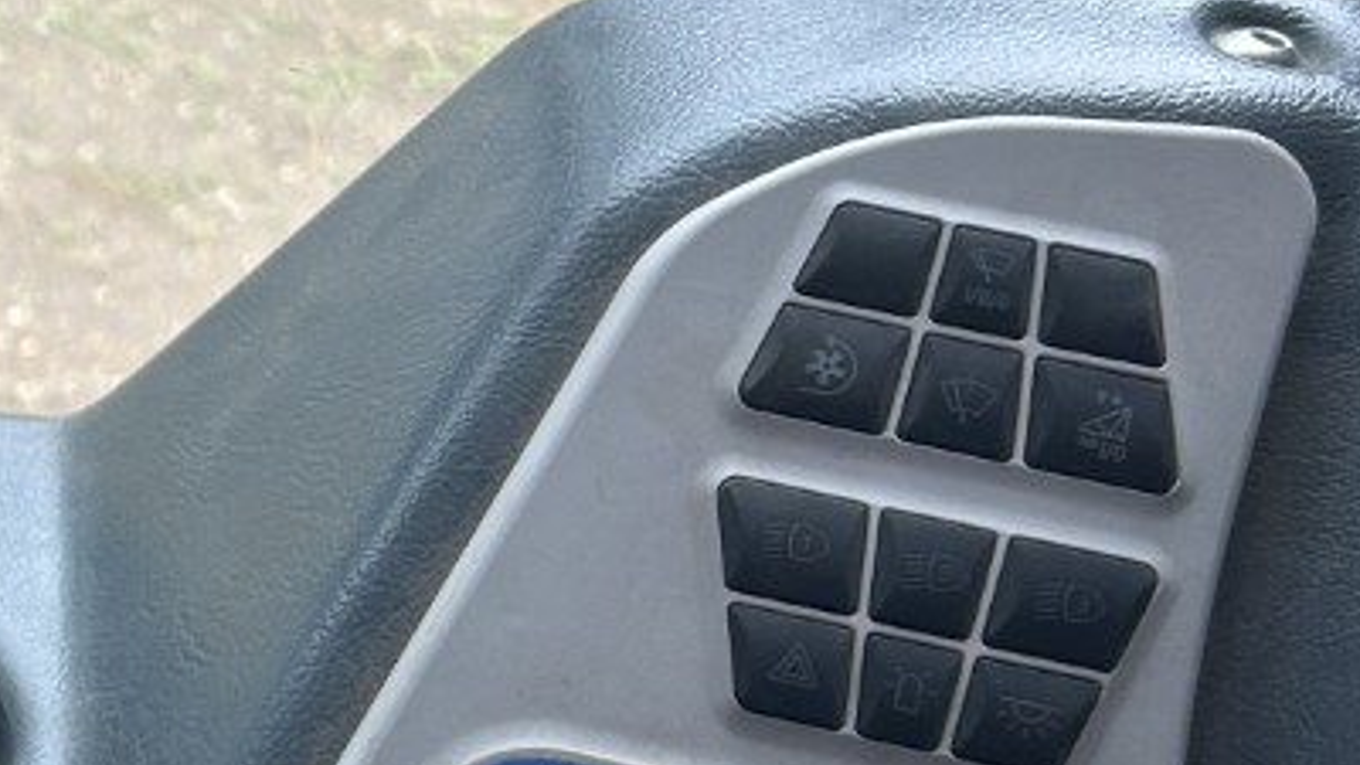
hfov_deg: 18.5
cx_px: -690
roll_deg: -9.8
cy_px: 612
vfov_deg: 11.8
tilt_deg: -38.9
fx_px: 3678
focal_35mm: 102
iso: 32
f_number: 1.5
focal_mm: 5.7
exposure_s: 1/121
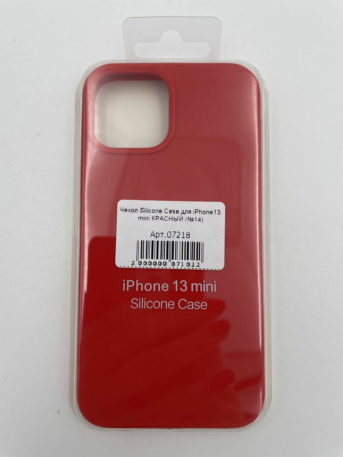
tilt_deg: -89.4
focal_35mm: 26
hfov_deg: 53.1
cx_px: 172
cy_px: 228
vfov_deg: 67.3
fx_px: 344
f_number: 1.6
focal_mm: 4.2
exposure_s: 1/1435
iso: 32
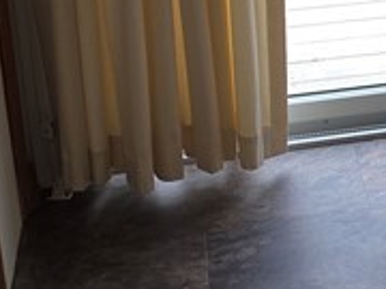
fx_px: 1461
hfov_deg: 13.2
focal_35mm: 131
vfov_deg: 11.1
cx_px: 740
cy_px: -77
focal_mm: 6.5
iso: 12
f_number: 1.4
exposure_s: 1/60
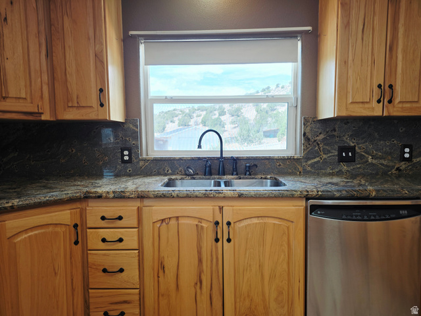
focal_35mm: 23
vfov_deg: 58.9
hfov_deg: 73.9
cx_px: 210
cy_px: 158
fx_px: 280
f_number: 1.7
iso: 16
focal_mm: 6.25
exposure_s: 1/120
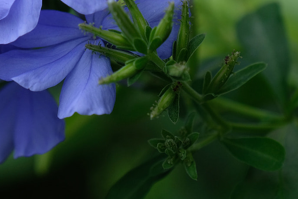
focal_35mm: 474
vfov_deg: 2.9
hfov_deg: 4.3
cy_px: -24
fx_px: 3924
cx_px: 24
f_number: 5.6
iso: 400
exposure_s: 1/150
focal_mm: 135
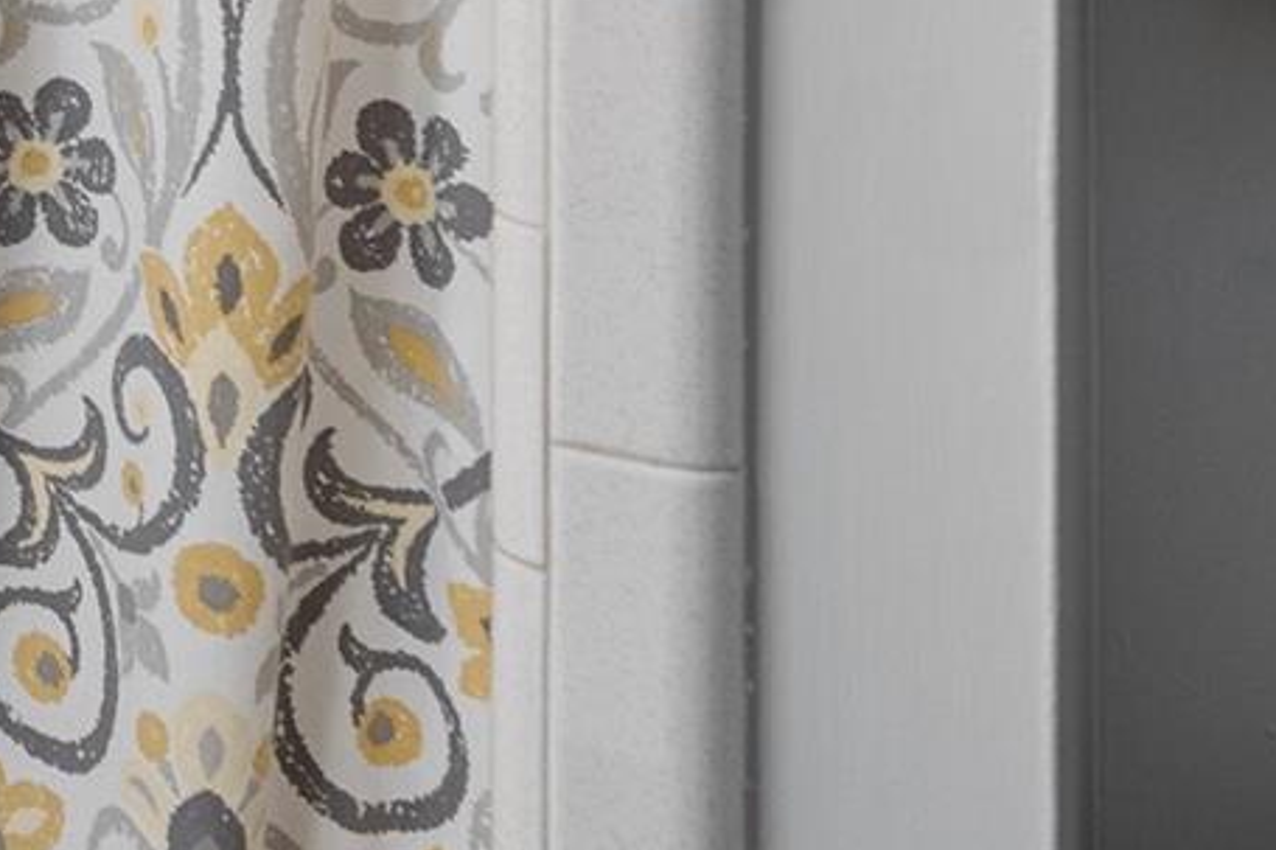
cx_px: -1001
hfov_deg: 20.3
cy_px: -487
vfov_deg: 16.8
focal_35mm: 72
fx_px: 2551
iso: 1250
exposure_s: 1/30
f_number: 2.8
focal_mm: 16
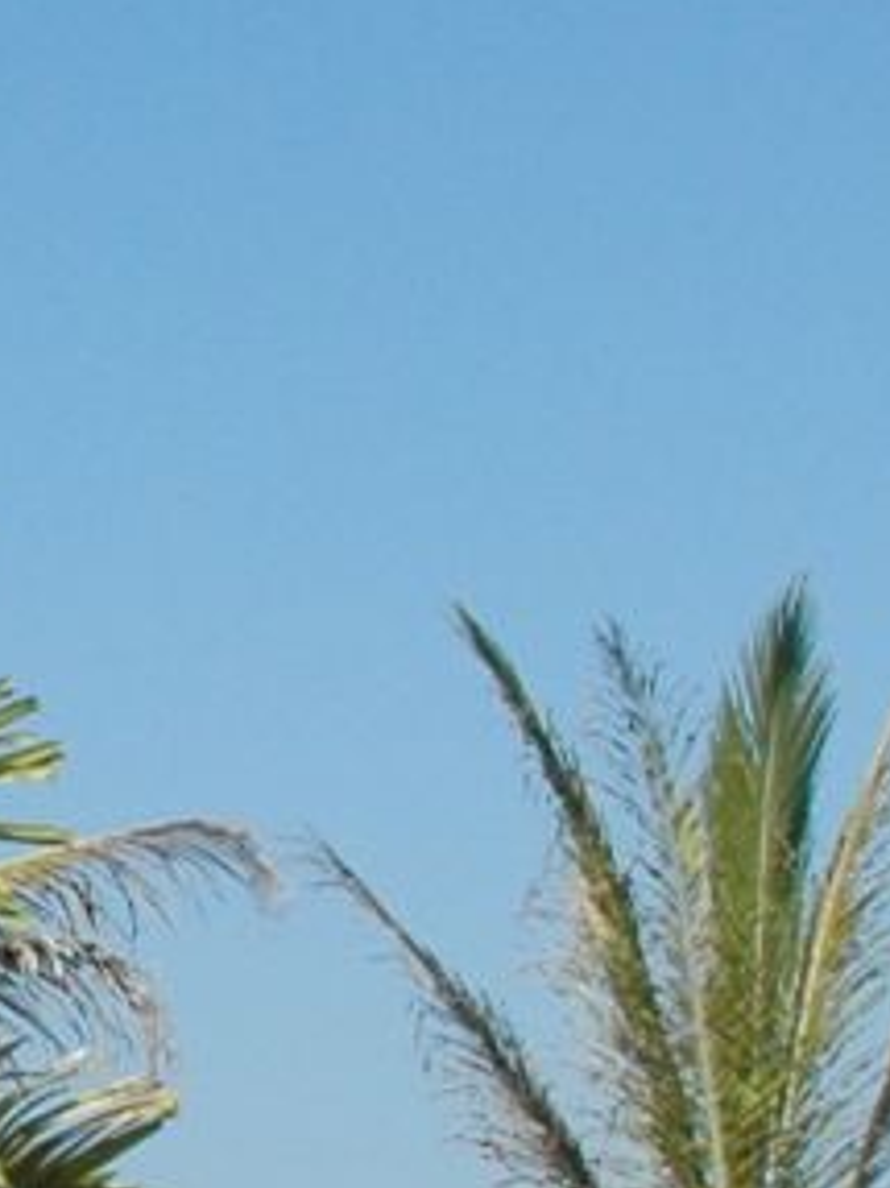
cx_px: -948
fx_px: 6209
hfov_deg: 7.8
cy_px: 844
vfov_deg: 10.9
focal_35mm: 181
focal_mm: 18
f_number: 9
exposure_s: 1/320
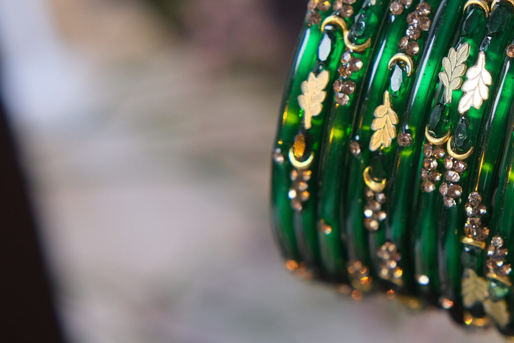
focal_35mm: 96
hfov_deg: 20.7
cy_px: 104
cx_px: 476
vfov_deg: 14.2
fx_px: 1371
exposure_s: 1/125
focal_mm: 33
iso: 640
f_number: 3.2
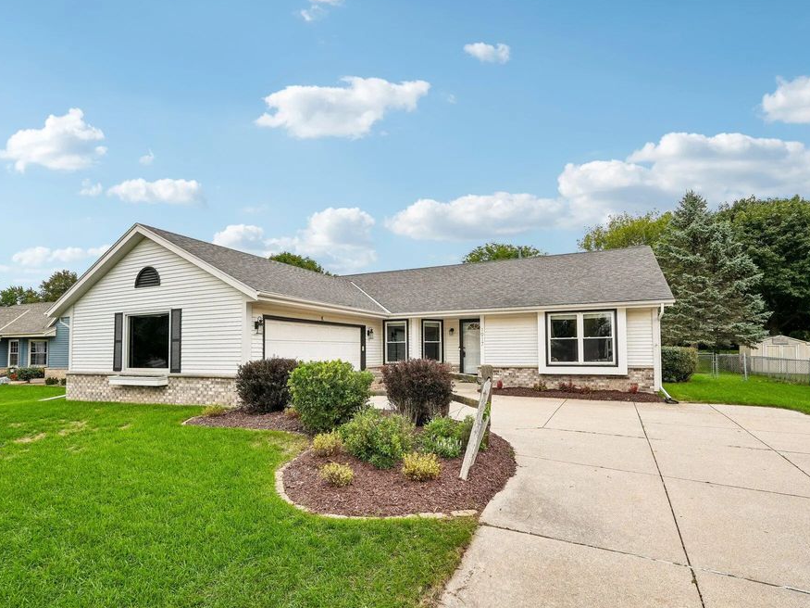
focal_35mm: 19
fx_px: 434
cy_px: 303
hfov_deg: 86.0
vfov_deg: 69.9
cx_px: 391
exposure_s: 1/200
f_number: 5.6
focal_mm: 16.5
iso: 100
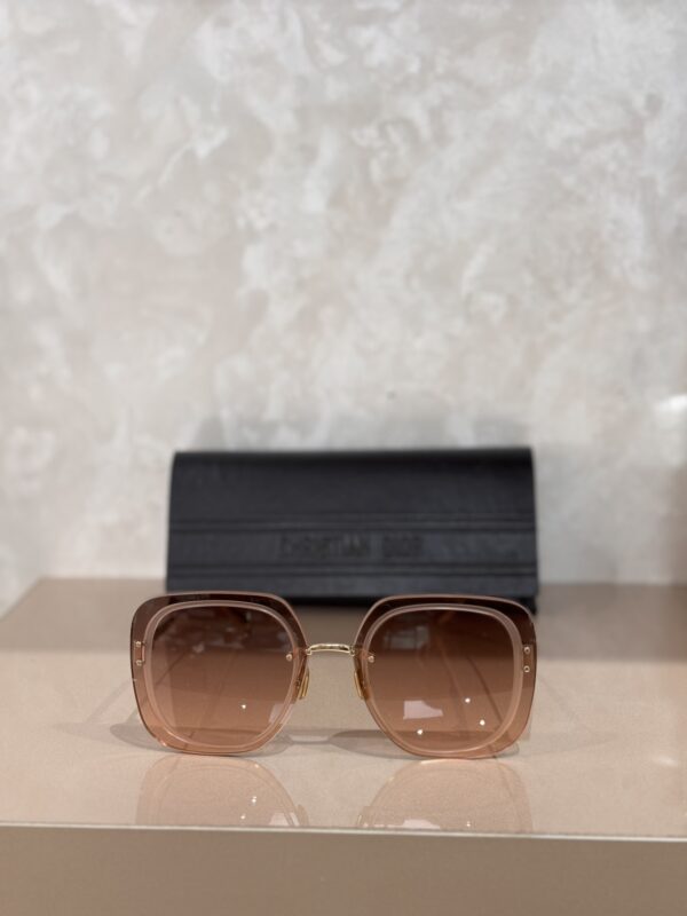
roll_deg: -0.1
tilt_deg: -14.2
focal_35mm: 52
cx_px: 344
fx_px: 1376
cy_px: 458
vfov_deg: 36.8
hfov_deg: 28.0
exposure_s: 1/50
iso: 64
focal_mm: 5.96
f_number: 1.6
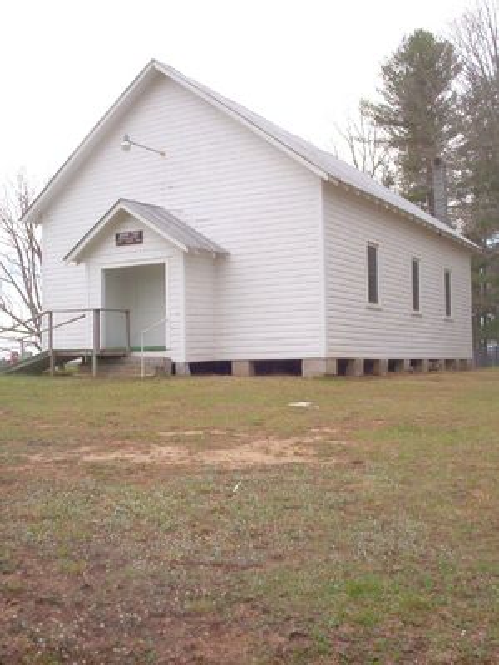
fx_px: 750
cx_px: 250
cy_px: 332
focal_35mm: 39
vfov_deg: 47.9
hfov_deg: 36.8
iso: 100
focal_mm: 6
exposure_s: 1/198
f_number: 8
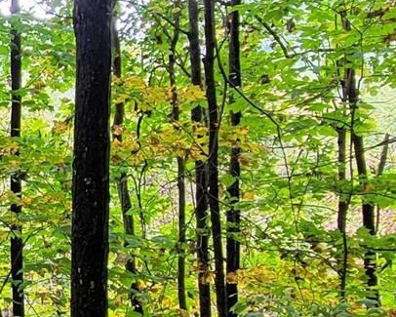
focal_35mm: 64
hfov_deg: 21.9
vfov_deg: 23.5
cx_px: -266
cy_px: 252
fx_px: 750
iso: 100
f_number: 2.2
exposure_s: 1/59
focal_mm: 2.2
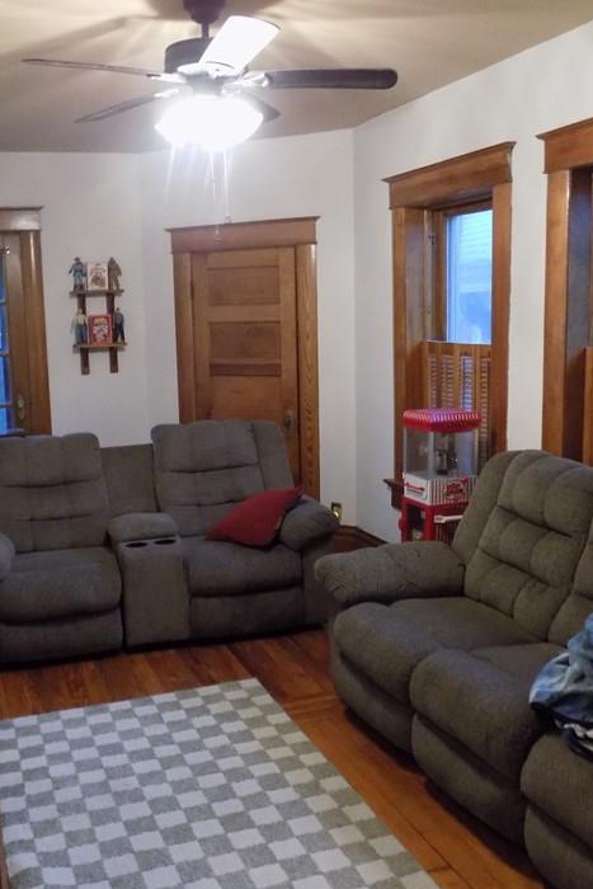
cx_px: 213
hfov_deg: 37.6
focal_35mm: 35
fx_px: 864
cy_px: 448
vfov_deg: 54.4
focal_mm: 4
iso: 400
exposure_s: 1/10
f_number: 3.1
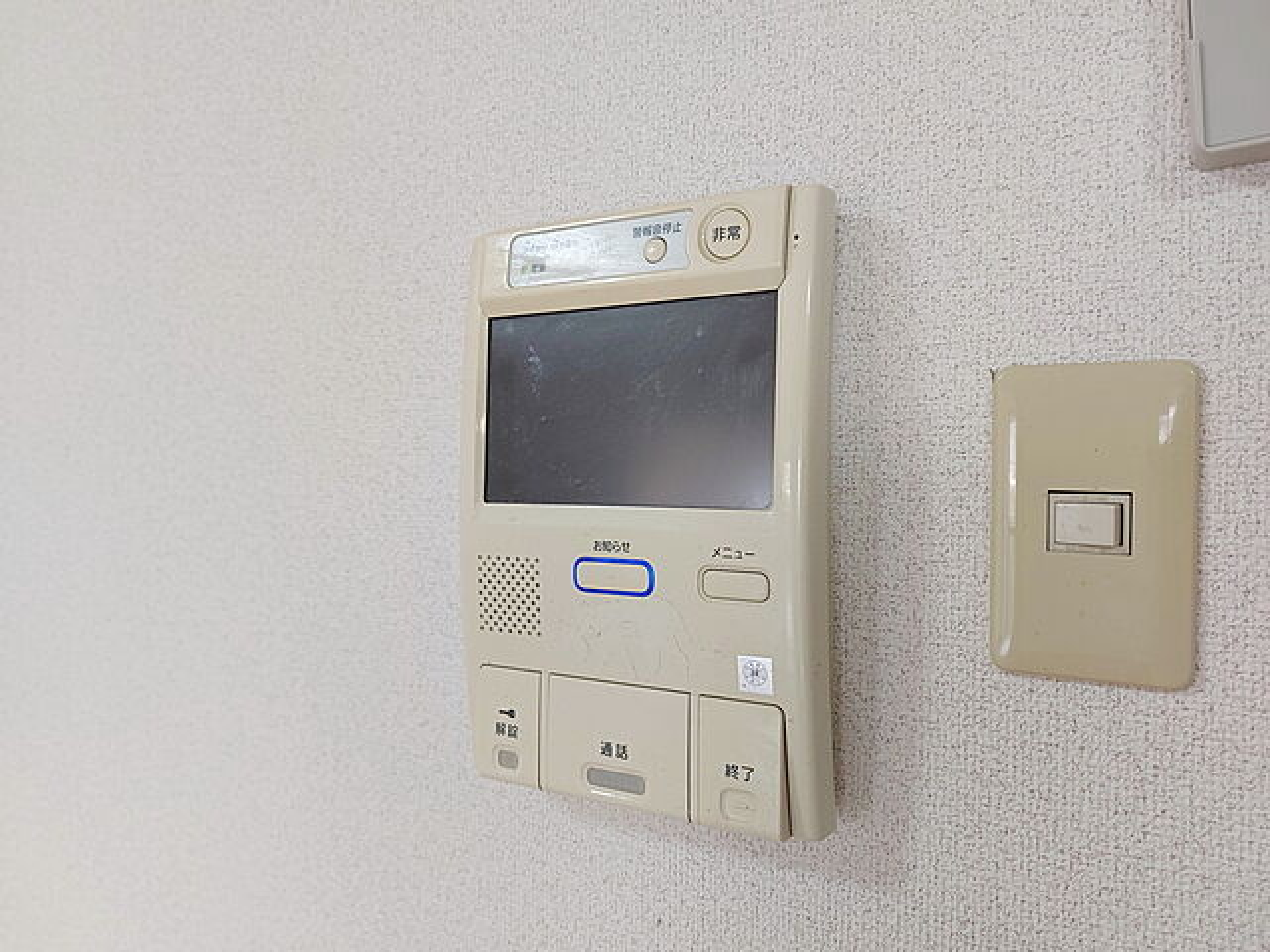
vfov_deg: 56.8
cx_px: 635
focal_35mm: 24
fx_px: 881
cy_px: 476
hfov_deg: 71.6
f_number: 1.8
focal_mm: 5.23
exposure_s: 1/24
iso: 32
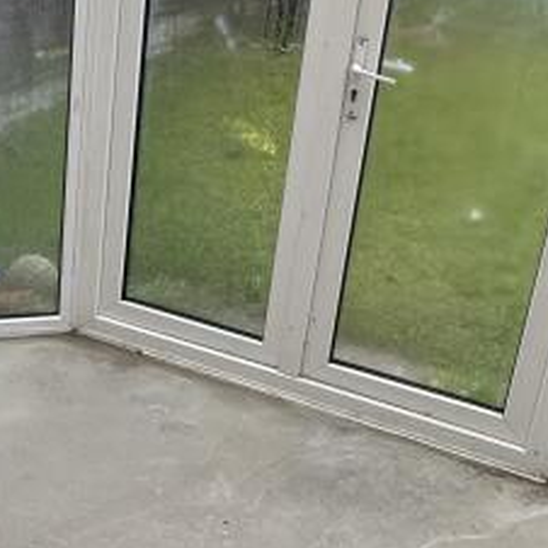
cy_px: 247
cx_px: 87
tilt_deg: -20.6
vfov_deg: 30.5
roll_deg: -3.0
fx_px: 1003
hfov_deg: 29.6
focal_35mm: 56
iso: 40
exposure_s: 1/115
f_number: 2.2
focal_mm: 2.22
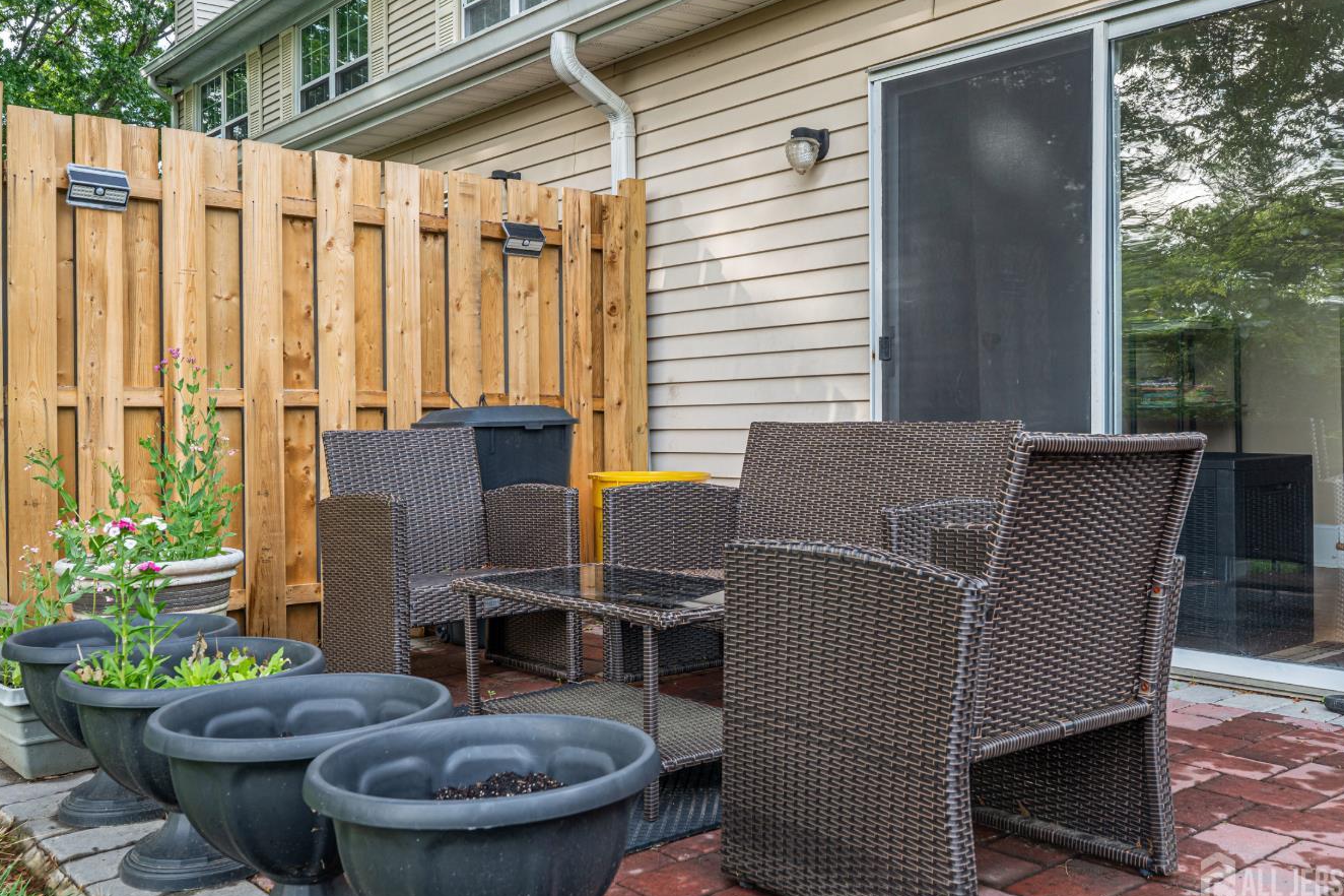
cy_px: 419
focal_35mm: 34
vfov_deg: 38.8
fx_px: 1269
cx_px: 690
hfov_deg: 55.8
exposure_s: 1/13
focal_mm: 30
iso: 250
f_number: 9
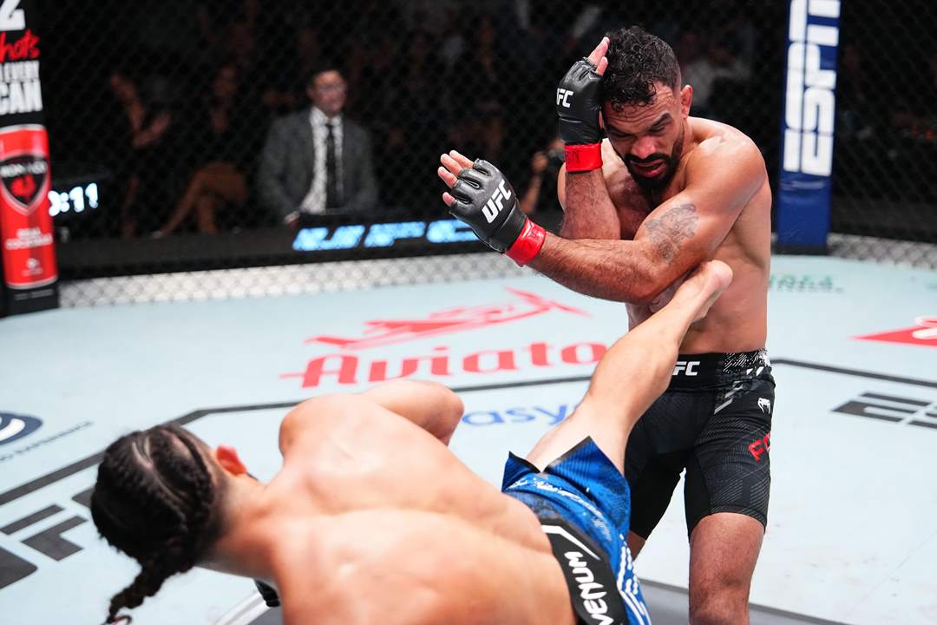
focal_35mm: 70
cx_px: 468
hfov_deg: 28.8
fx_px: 1822
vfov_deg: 19.5
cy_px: 312
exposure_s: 1/1250
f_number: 2.8
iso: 5000
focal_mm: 70
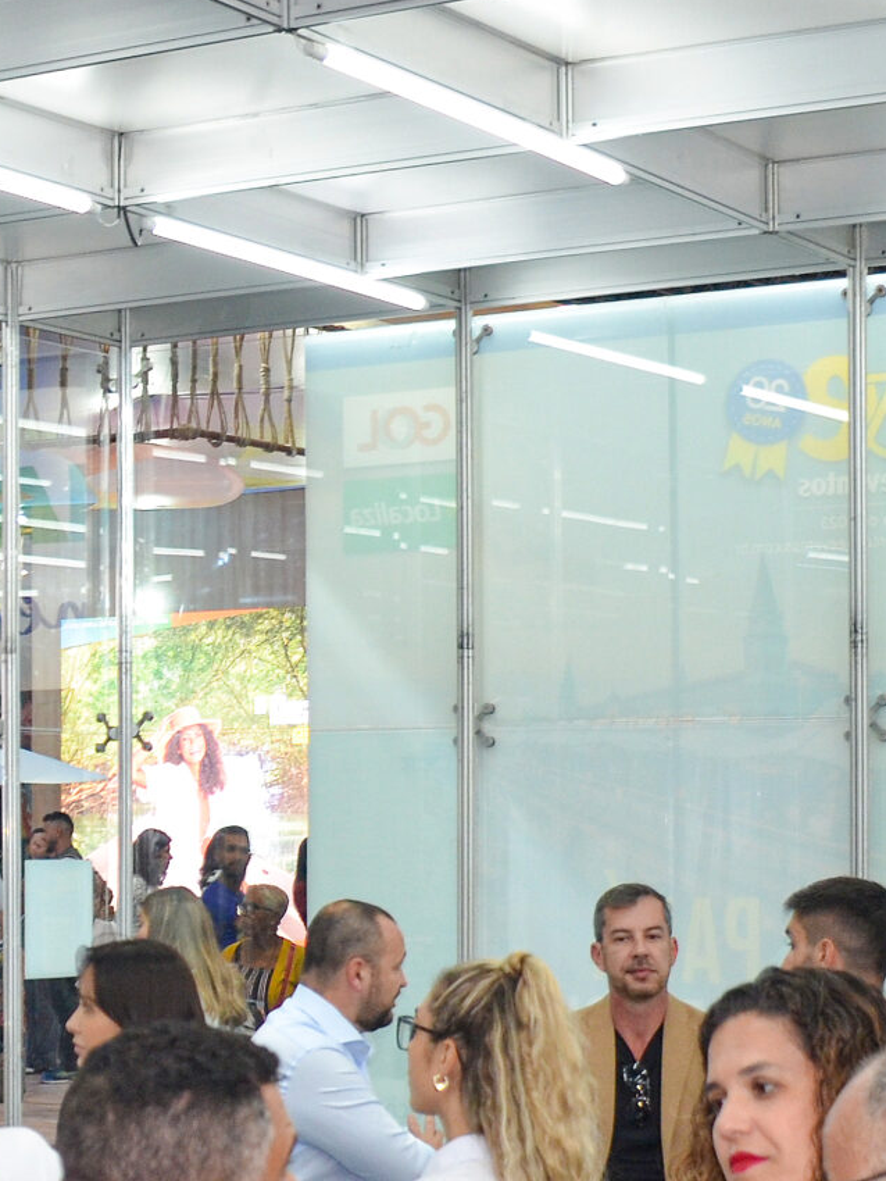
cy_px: 892
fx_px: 2661
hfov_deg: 18.1
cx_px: -132
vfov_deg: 24.7
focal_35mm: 78
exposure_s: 1/80
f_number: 3.5
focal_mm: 18
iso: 400
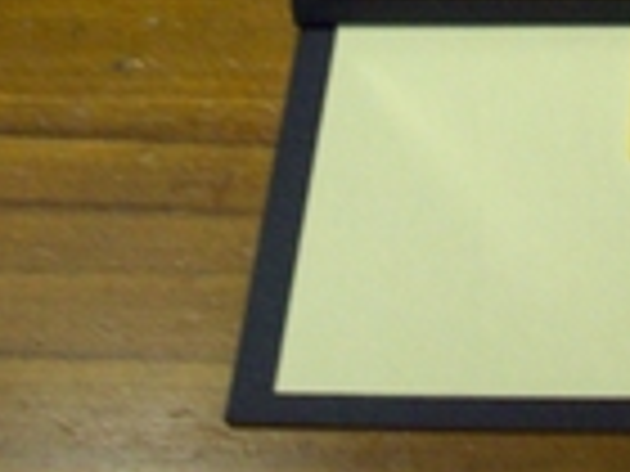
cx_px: 711
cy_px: -276
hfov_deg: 16.0
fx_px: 2166
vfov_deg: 11.8
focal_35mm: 119
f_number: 2.8
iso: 160
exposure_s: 1/45
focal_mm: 6.2
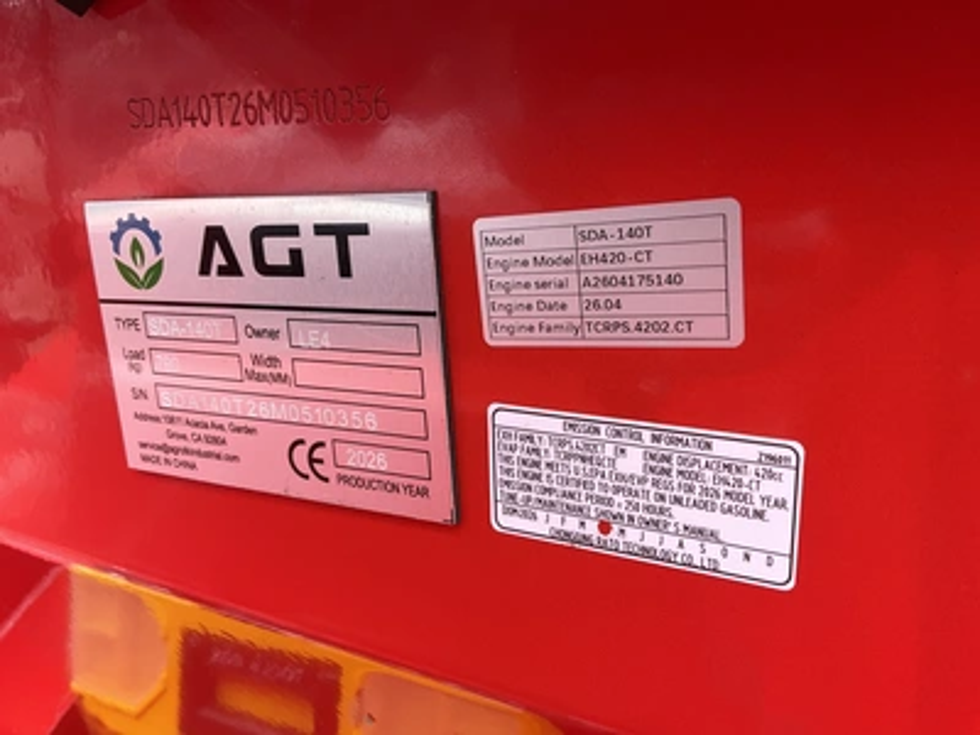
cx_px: 490
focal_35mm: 29
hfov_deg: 61.7
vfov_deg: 48.2
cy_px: 368
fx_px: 821
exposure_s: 1/122
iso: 32
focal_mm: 3
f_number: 1.8
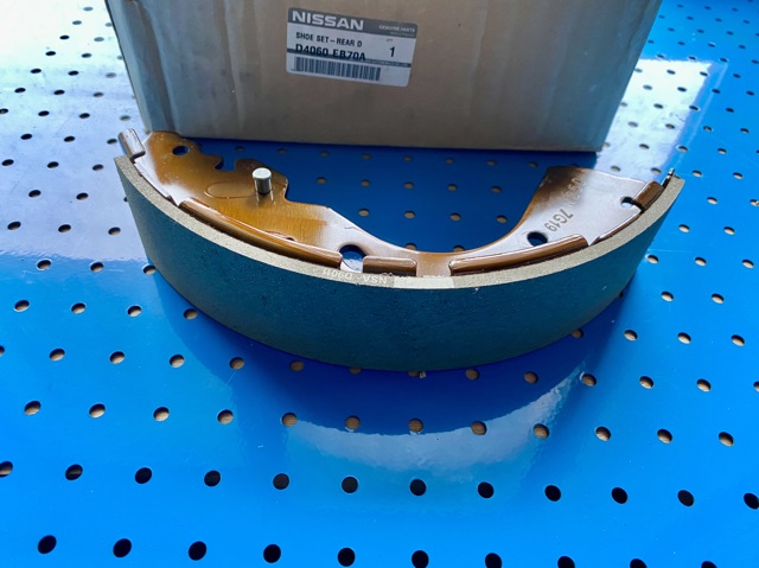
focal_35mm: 26
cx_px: 380
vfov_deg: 53.0
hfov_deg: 67.3
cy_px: 284
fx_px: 570
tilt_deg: -45.6
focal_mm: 4.25
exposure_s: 1/80
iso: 125
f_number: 1.8
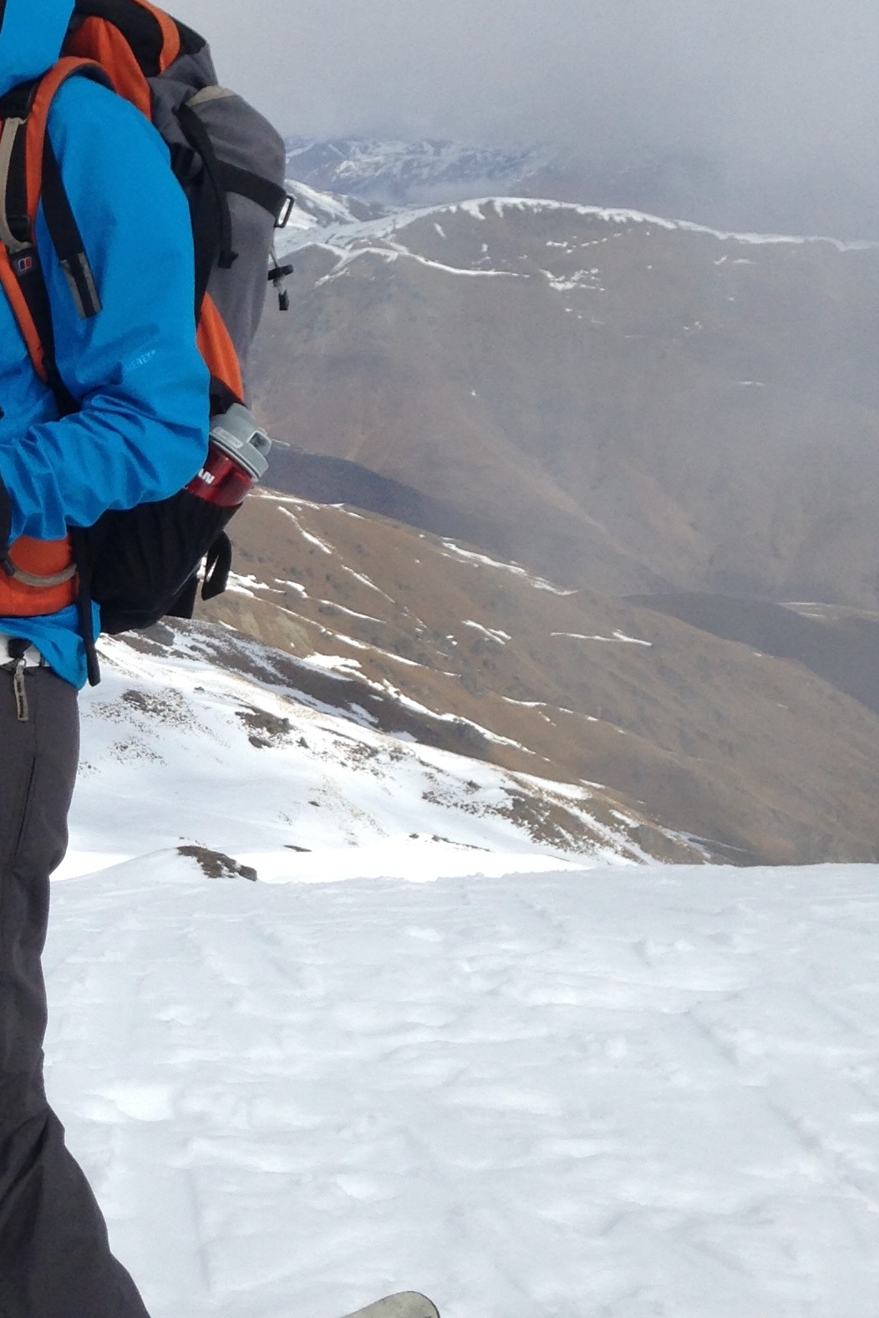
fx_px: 2600
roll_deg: +1.0
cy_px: 625
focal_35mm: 71
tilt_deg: -9.0
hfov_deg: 18.4
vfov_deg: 28.4
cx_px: -124
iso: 50
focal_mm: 4.12
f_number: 2.4
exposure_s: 1/4184
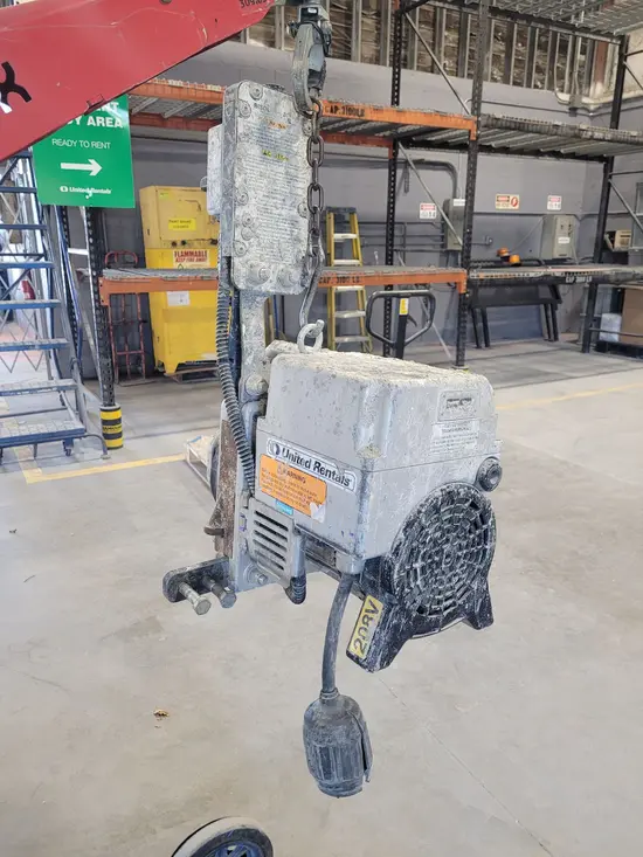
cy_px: 428
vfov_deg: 67.3
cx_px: 322
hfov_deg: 53.1
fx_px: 644
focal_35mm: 26
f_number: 1.8
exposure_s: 1/40
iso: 200
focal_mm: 5.4
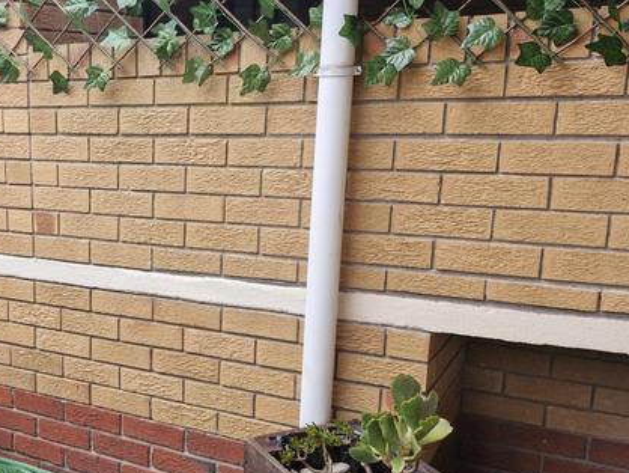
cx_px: 75
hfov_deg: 40.1
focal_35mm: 44
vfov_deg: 32.8
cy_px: 295
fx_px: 800
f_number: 1.8
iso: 64
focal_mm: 5.54
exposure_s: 1/180
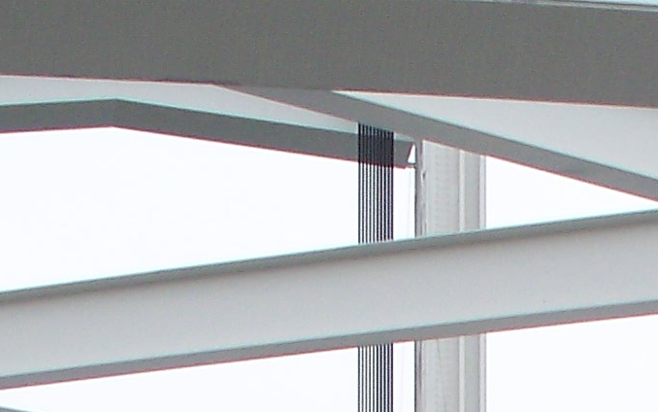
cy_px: 1233
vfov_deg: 5.5
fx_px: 4036
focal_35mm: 225
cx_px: 906
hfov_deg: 9.1
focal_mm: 7.54
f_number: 2.8
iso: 64
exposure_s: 1/500
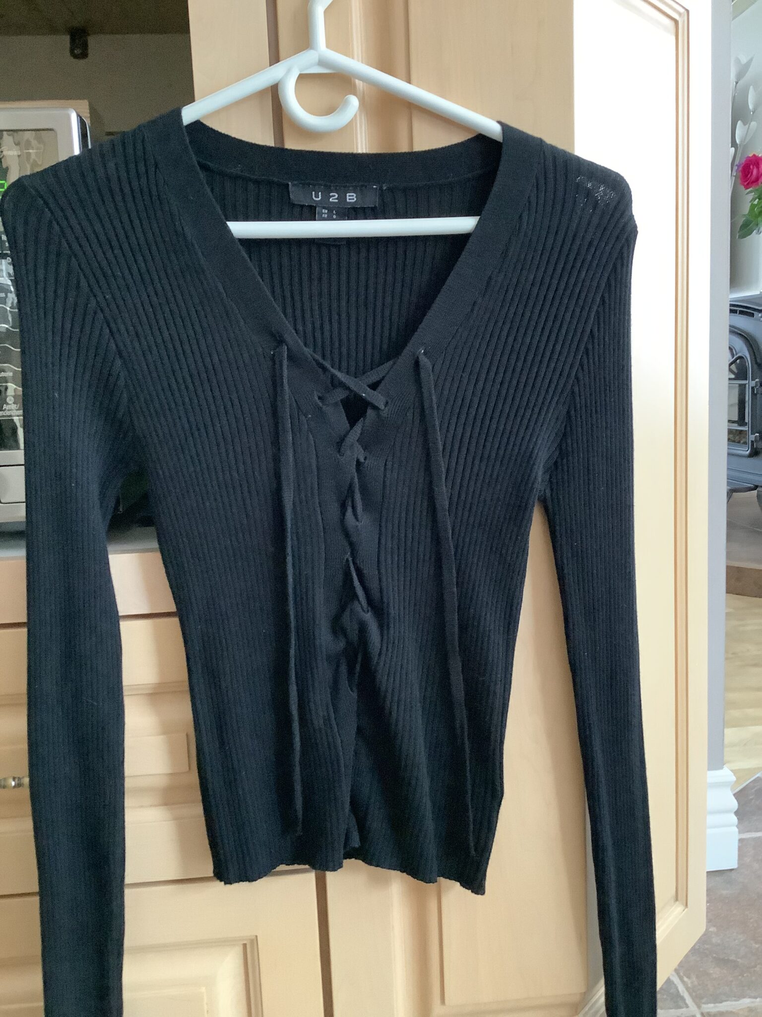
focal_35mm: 31
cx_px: 381
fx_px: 910
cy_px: 508
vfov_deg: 58.4
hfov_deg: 45.4
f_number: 2.4
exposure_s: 1/24
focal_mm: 3.3
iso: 640
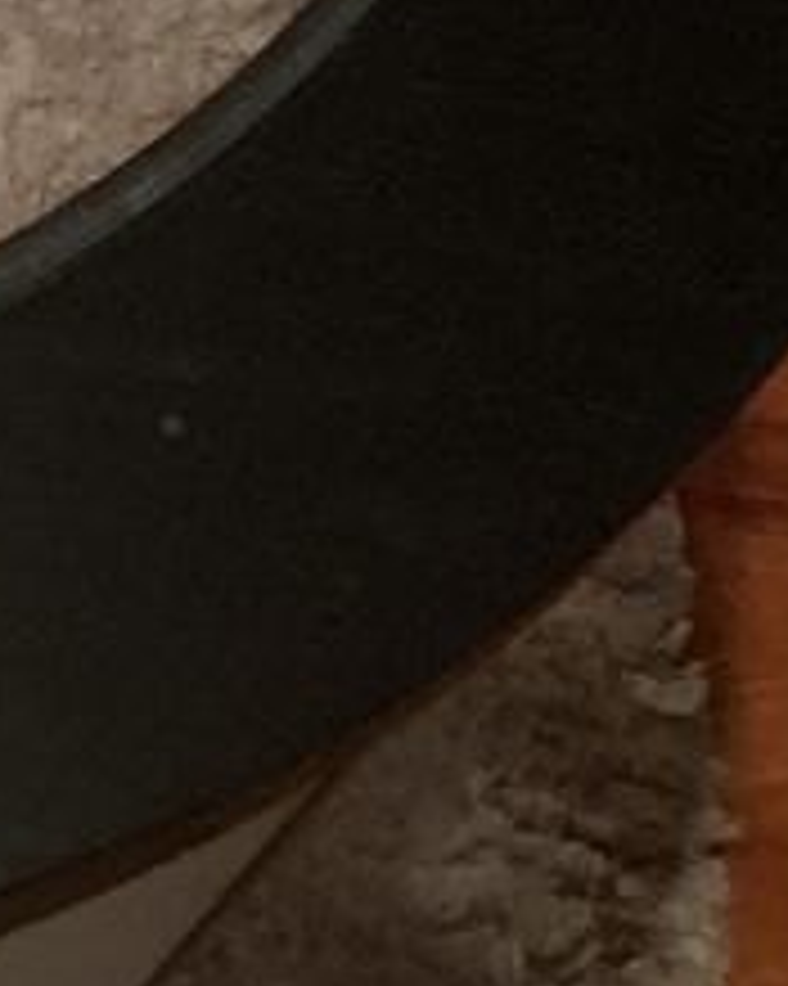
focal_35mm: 138
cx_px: -910
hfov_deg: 10.1
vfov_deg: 13.3
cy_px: -441
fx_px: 4026
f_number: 2.4
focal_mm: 3.3
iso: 640
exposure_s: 1/17
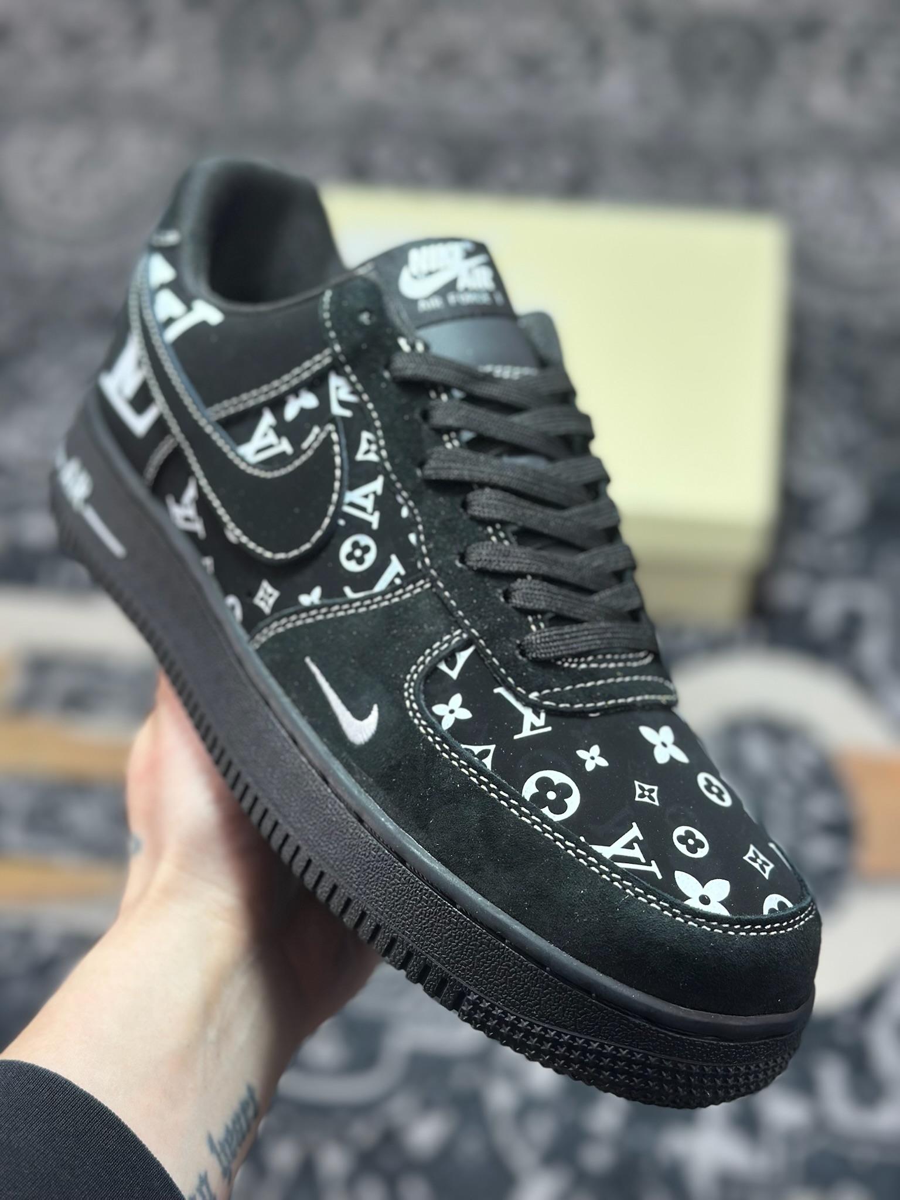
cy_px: 600
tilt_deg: -55.7
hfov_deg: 30.3
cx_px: 450
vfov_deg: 39.7
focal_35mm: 48
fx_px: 1664
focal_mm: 6.86
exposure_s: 1/463
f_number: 1.78
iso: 80
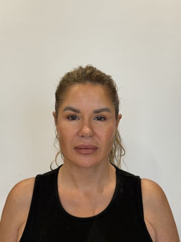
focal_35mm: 48
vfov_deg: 39.7
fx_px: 335
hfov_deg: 30.3
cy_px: 121
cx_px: 90
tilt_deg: -1.7
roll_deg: +0.0
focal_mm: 6.76
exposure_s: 1/50
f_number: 1.78
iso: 64
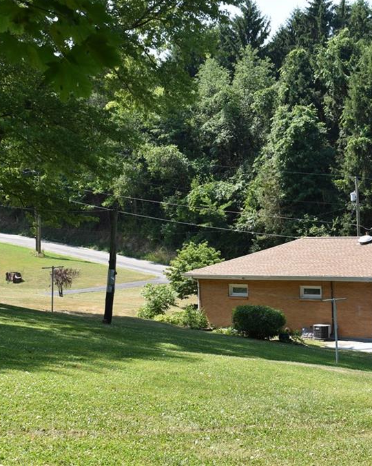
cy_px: 232
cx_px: 265
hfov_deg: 23.7
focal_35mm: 64
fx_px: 882
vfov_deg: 29.6
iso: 200
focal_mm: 30
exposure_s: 1/250
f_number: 8
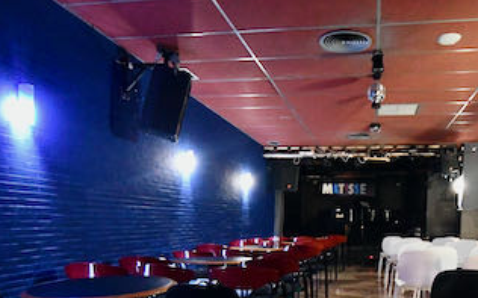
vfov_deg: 38.5
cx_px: 312
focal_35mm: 31
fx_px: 404
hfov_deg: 60.1
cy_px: 250
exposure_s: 1/60
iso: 10000
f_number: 4
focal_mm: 10
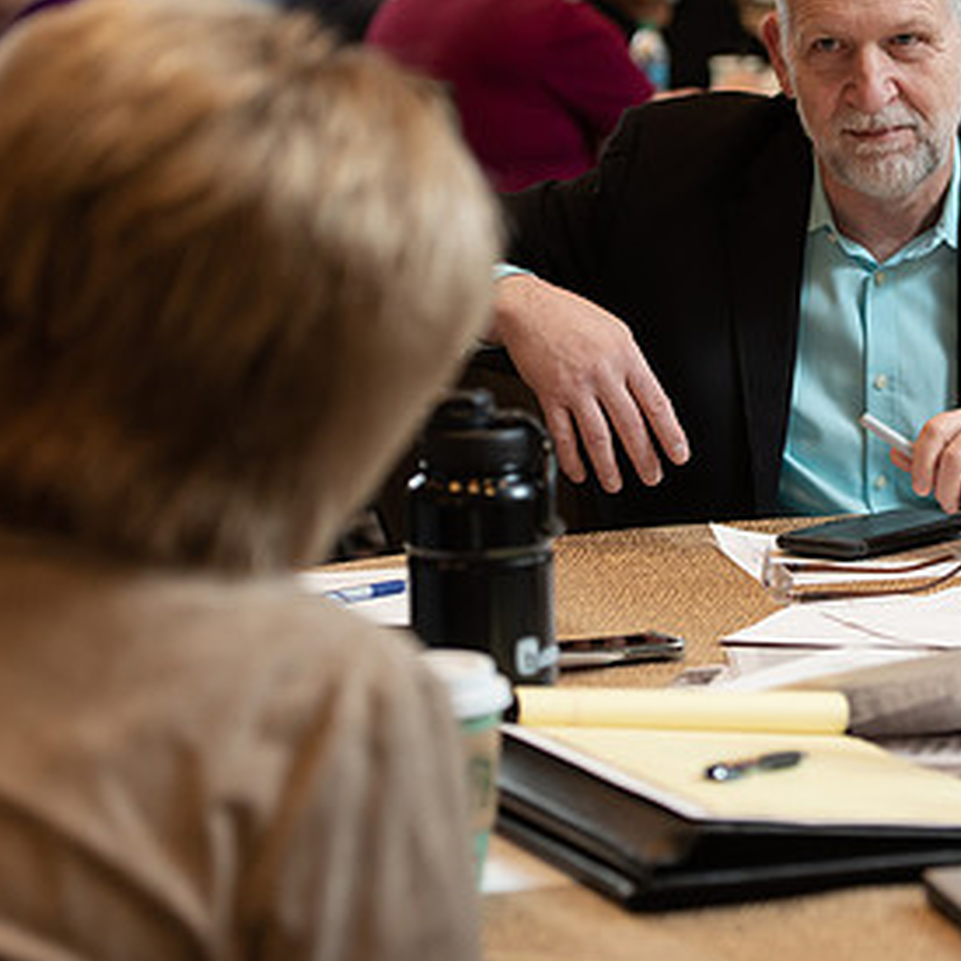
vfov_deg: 12.5
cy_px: 309
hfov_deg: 12.4
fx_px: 4397
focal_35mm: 140
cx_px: 860
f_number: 4
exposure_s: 1/160
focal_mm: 78
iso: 1250
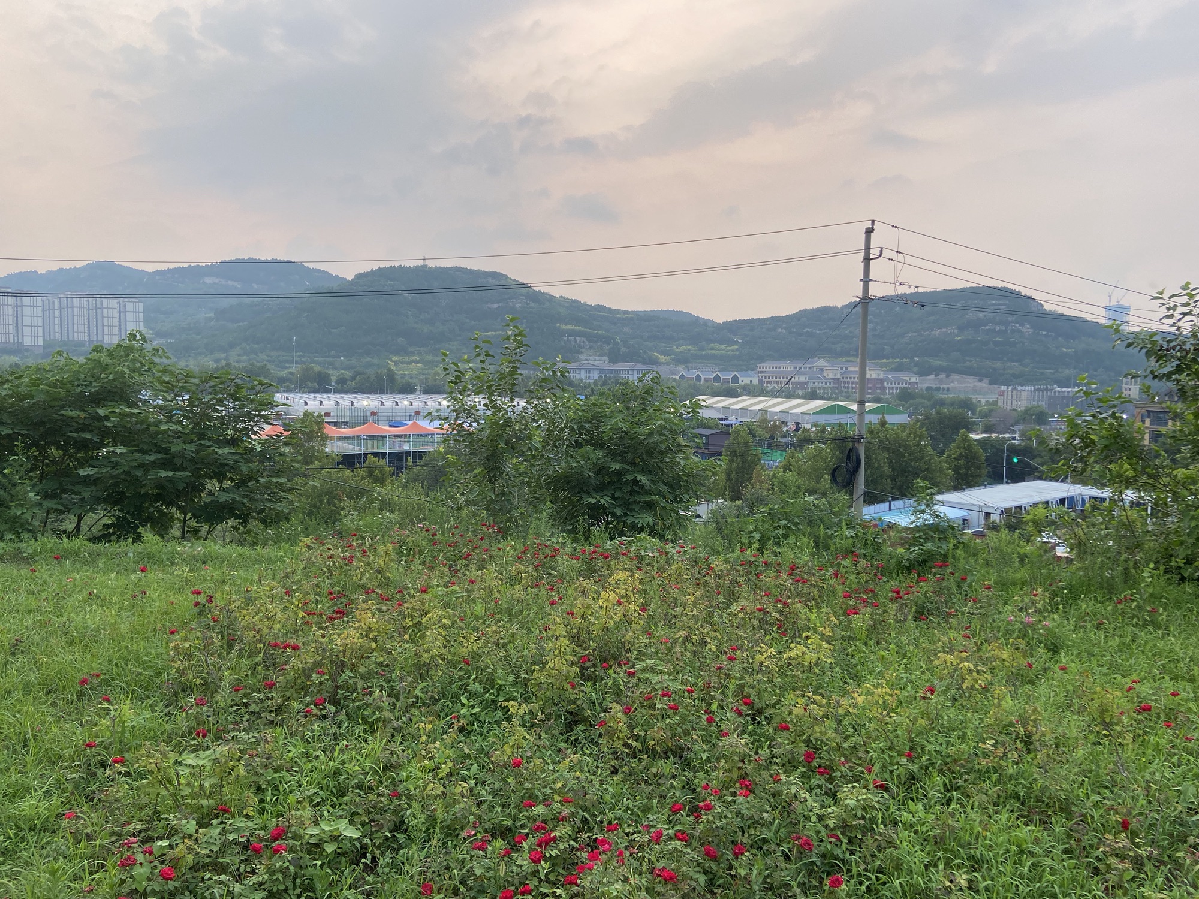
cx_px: 600
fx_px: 901
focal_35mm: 26
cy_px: 450
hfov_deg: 67.3
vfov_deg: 53.1
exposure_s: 1/177
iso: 32
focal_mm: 4.25
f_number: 1.8
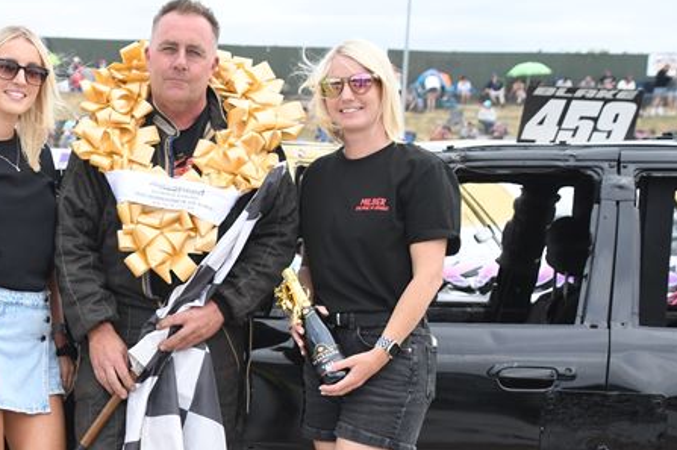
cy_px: 345
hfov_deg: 21.4
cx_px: 127
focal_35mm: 94
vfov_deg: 14.5
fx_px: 1764
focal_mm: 35
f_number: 4.2
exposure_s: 1/500
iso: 400
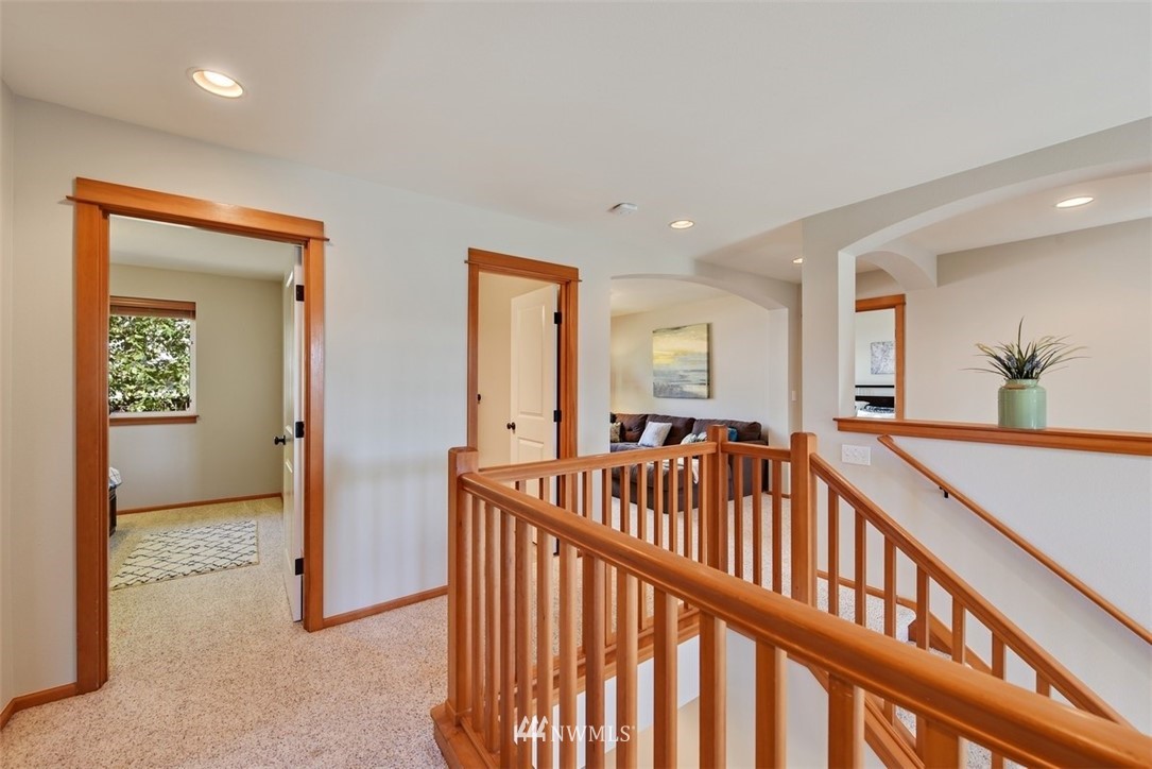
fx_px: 448
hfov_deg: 104.2
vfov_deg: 81.2
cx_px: 576
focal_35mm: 14
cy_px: 384
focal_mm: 14
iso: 100
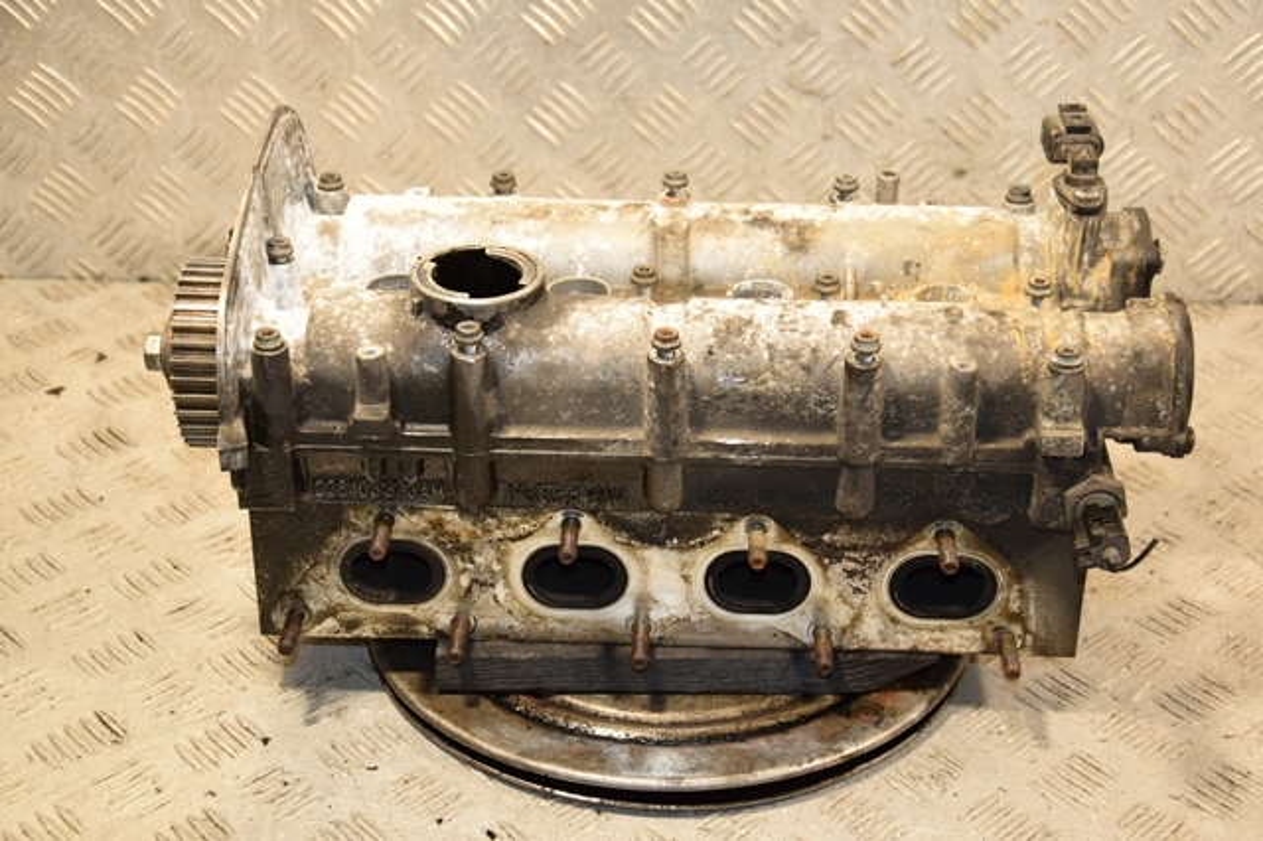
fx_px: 2104
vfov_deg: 22.6
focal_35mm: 60
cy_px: 420
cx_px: 632
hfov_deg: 33.4
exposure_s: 1/125
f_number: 4.8
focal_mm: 40
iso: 800
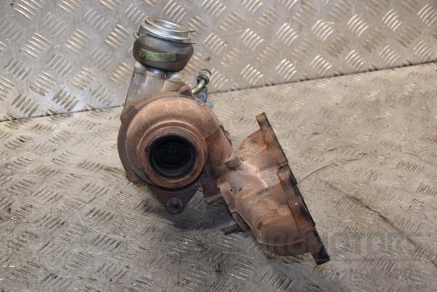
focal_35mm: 68
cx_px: 218
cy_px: 146
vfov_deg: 20.2
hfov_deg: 29.9
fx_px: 819
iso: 800
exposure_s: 1/200
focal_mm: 45
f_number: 4.8
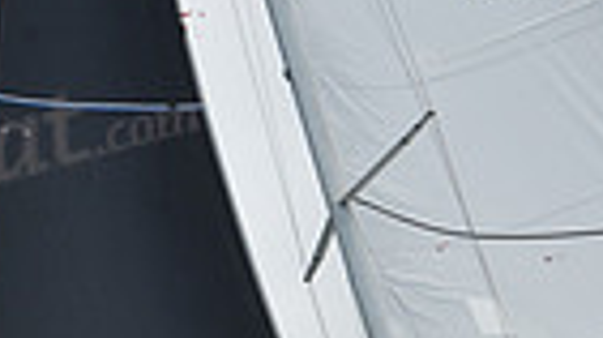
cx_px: 423
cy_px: 734
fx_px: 4808
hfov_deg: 7.2
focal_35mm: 301
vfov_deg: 4.0
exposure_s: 1/800
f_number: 10
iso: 250
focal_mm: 70
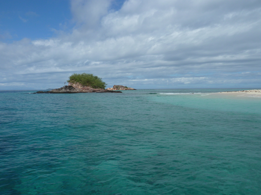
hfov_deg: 69.4
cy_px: 98
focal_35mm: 25
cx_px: 130
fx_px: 188
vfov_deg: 54.9
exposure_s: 1/500
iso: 80
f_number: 5.6
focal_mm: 4.1
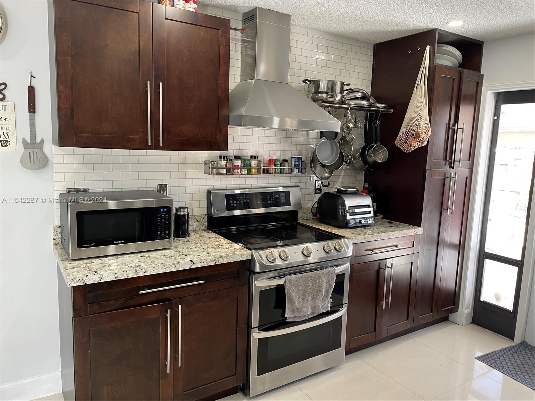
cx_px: 268
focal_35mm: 26
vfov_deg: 53.1
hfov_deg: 67.3
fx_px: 402
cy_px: 200
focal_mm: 4.2
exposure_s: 1/60
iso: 100
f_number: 1.6
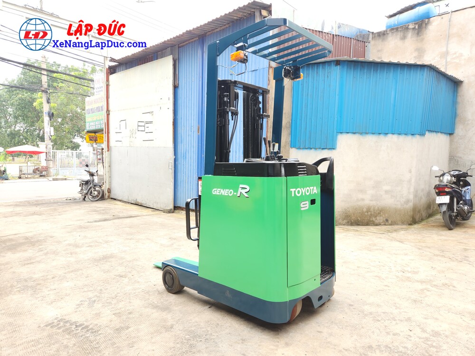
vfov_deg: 58.9
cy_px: 178
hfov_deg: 73.9
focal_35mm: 23
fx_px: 316
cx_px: 238
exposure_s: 1/180
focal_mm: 5.4
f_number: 1.8
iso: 40
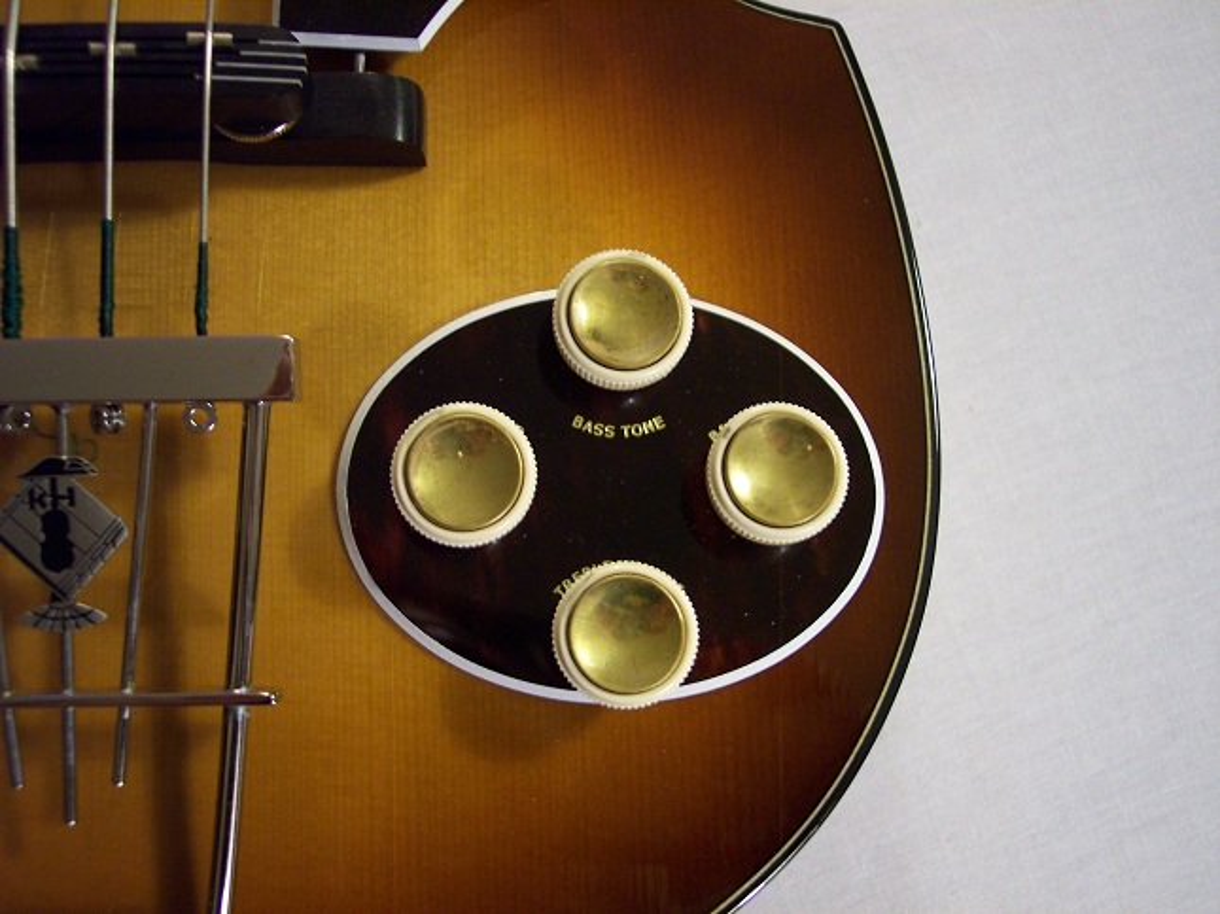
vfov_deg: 37.7
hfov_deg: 49.0
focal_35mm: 38
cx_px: 610
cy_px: 457
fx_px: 1339
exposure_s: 1/15
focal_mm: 8
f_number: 2.8
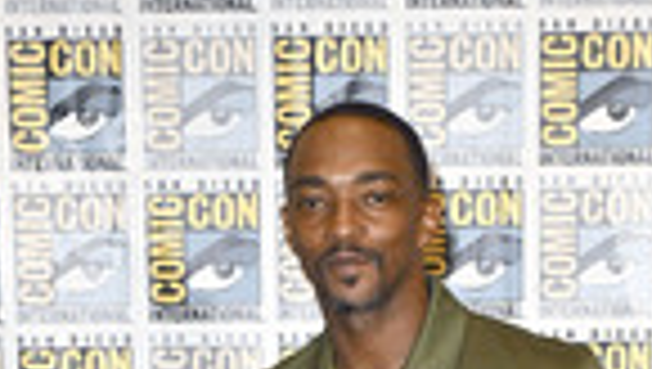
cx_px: 432
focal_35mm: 124
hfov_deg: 17.2
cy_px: 896
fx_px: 2147
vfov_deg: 8.9
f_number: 5
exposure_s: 1/250
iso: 2500
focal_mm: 43
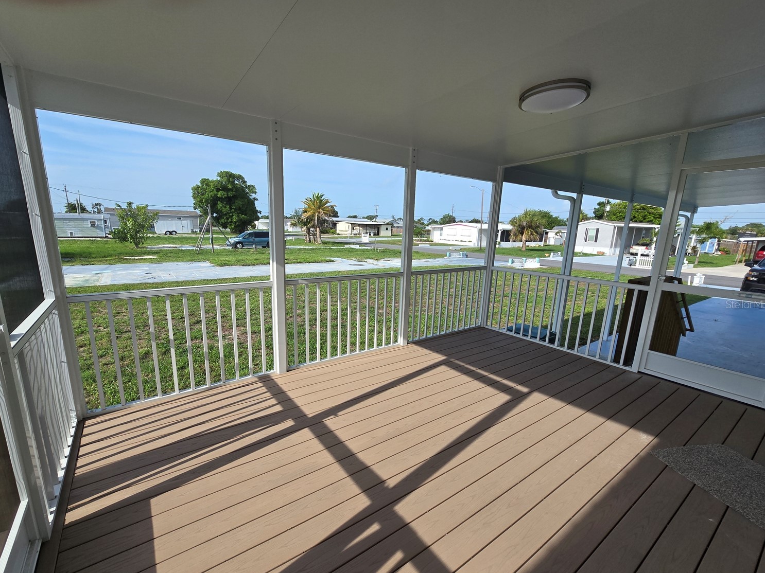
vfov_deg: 85.6
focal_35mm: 14
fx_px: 309
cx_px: 362
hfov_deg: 102.0
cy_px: 304
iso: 50
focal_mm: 2.2
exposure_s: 1/917
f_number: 2.2
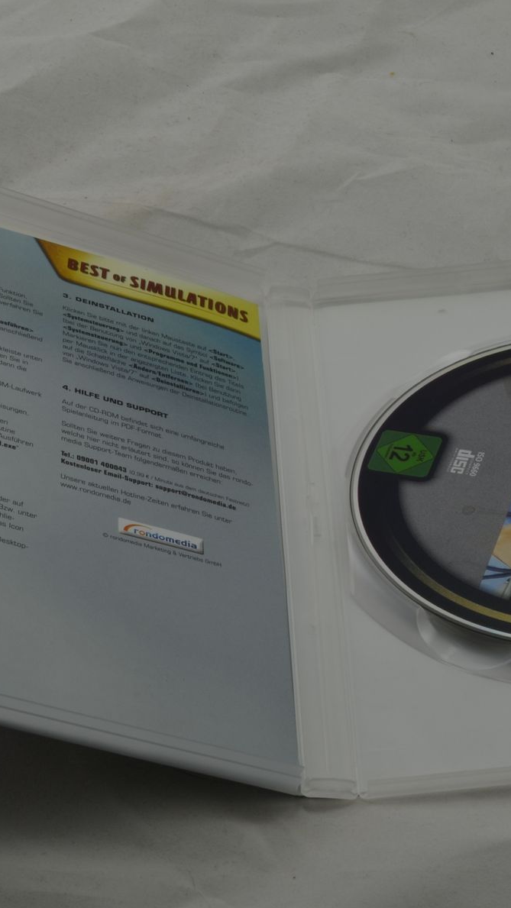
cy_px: 454
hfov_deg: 12.7
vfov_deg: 22.5
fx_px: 2288
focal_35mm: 95
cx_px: 348
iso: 100
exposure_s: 1/4
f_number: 20
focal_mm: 40
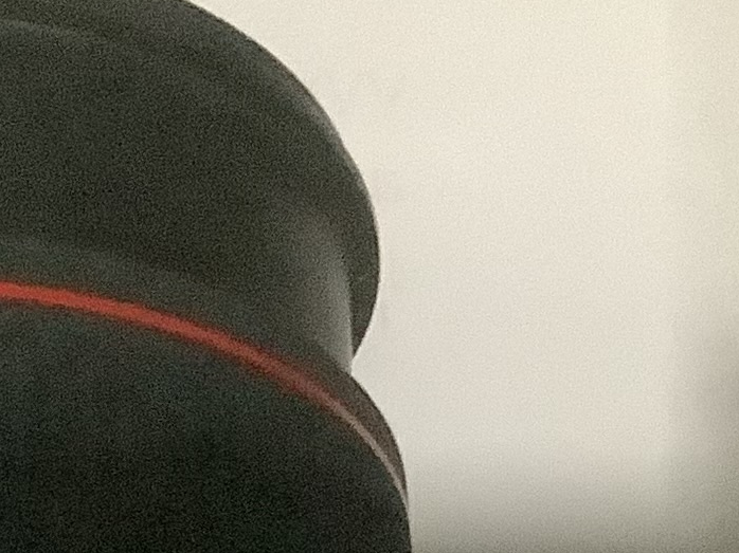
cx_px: -137
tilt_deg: -79.3
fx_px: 3094
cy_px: 1235
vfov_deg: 9.3
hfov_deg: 13.3
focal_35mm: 145
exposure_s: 1/30
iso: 640
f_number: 2.4
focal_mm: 3.3
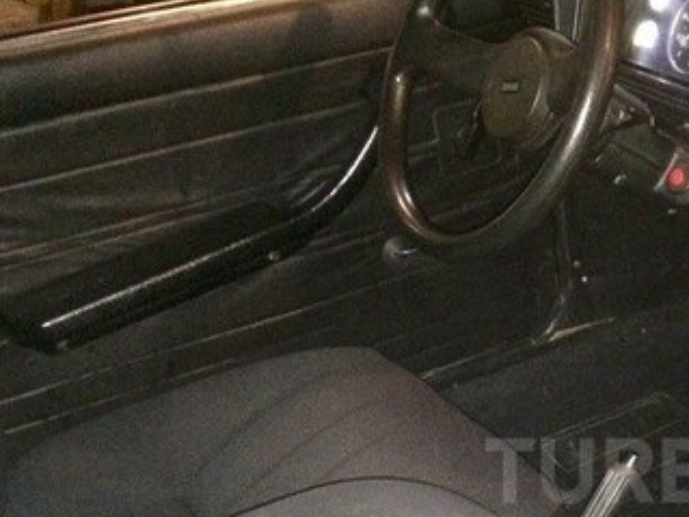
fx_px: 1194
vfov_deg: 23.7
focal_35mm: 60
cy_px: 470
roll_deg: -4.5
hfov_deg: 29.8
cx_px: 706
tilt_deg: -33.2
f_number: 2.2
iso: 1000
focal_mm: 4.15
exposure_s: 1/17
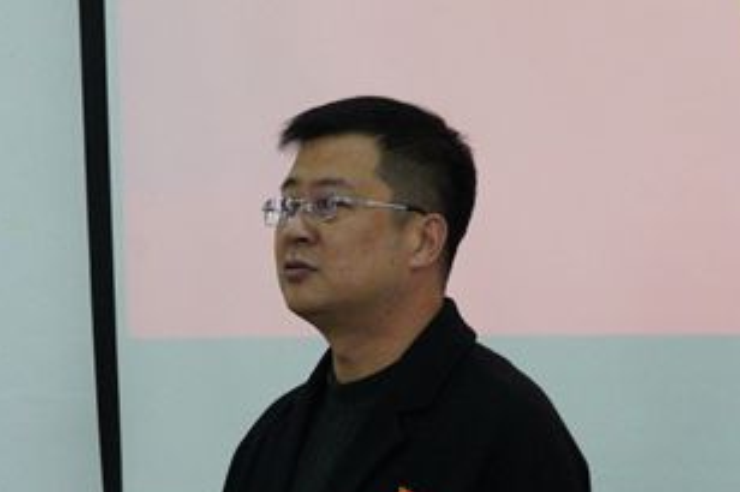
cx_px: 384
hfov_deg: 8.7
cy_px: 436
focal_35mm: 237
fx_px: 4869
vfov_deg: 5.8
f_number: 9
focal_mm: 73
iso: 6400
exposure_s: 1/125
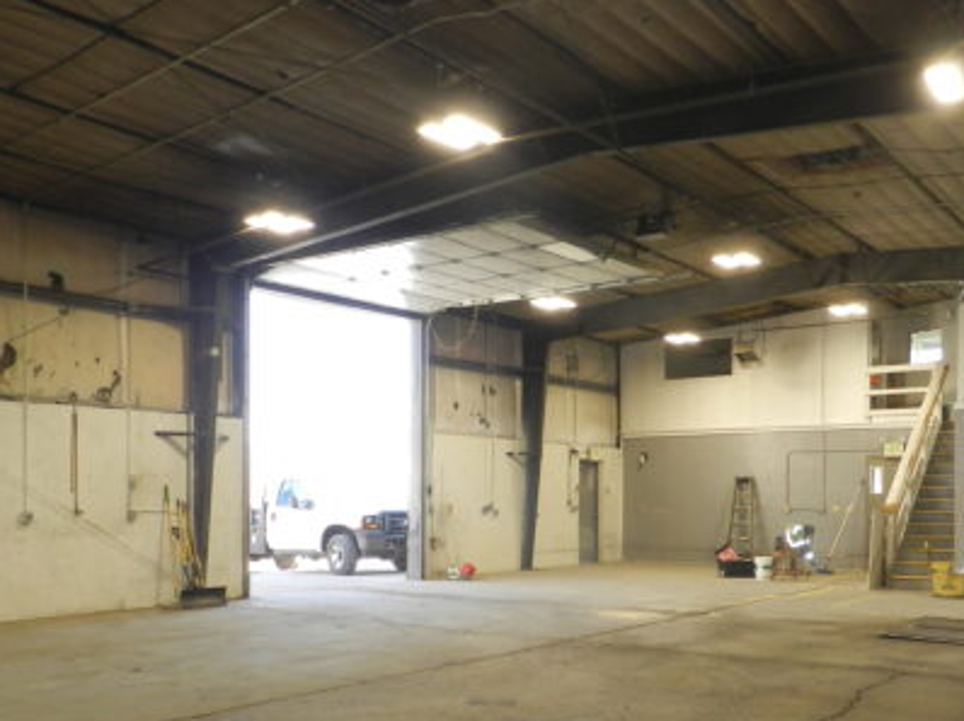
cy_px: 513
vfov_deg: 37.9
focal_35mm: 37
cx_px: 482
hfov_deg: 50.2
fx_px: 1030
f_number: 3.4
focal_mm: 4
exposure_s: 1/60
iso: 160
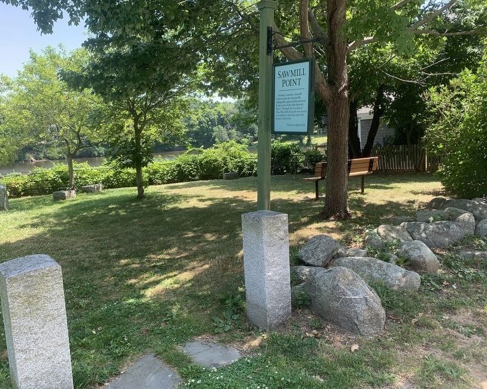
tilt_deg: -8.3
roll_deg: +4.3
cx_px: 219
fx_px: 404
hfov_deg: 62.1
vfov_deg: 51.5
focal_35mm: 28
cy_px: 194
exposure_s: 1/326
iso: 25
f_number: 1.8
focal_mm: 4.25
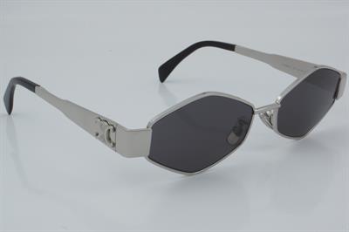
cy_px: 116
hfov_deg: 27.0
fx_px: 726
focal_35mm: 75
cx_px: 174
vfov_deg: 18.2
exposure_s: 1/4
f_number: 32
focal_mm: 50
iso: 100
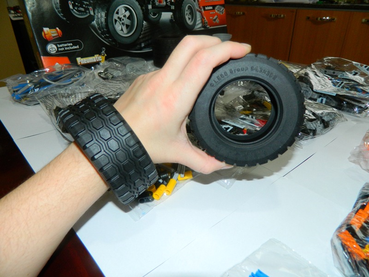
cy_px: 138
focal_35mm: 25
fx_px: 266
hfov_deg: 69.4
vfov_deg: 54.9
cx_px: 184
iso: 200
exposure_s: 1/30
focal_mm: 4.5
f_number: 3.1
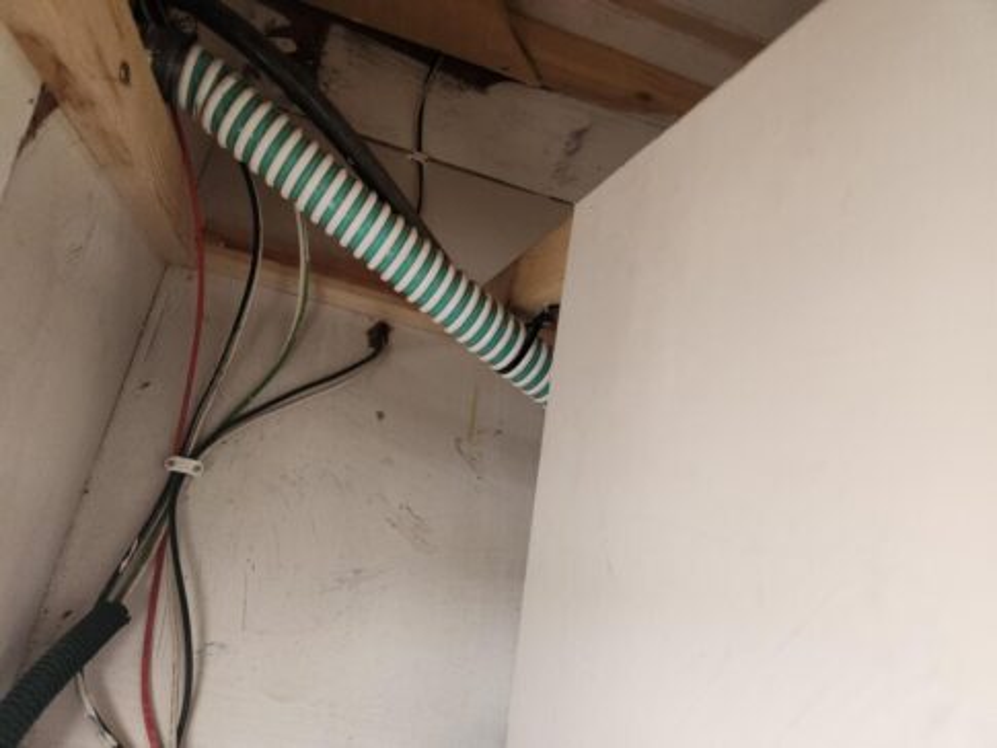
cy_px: 374
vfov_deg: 58.9
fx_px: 663
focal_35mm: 23
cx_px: 498
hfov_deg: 73.9
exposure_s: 1/120
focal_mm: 5.4
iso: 640
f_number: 1.8
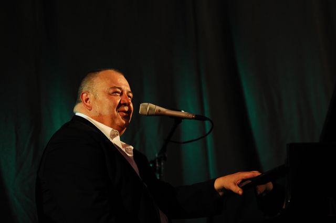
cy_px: 112
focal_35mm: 128
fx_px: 1188
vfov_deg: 10.7
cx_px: 168
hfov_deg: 16.1
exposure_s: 1/125
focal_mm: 85
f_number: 2
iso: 640
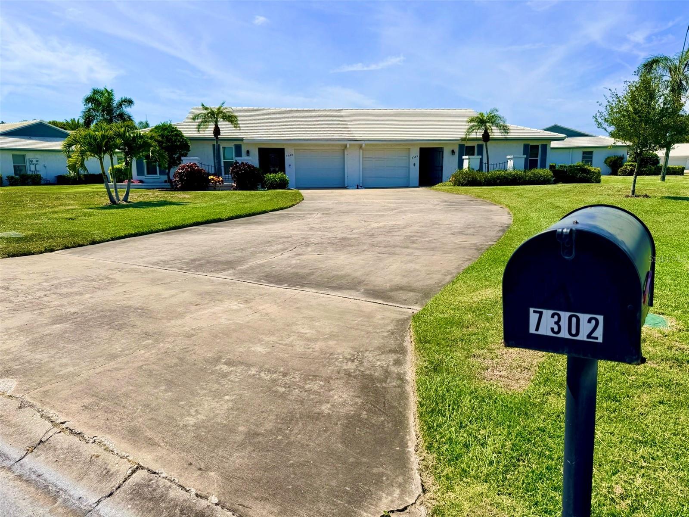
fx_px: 478
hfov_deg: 71.6
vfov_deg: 56.8
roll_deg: +0.5
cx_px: 344
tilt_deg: -10.1
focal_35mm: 24
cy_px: 258
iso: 80
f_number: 1.78
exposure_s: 1/8130
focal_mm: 6.76
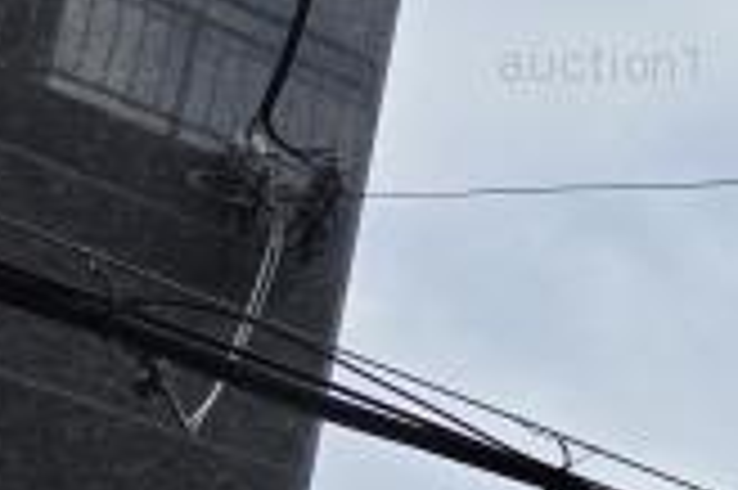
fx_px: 2396
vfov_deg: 10.8
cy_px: 949
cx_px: 1692
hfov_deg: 13.5
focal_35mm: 117
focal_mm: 6.3
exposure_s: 1/4057
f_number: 1.7
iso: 80
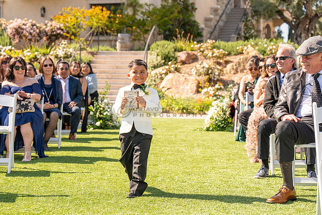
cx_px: 161
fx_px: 626
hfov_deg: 28.8
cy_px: 108
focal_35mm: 70
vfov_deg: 19.5
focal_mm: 70
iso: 200
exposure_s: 1/1600
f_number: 4.5
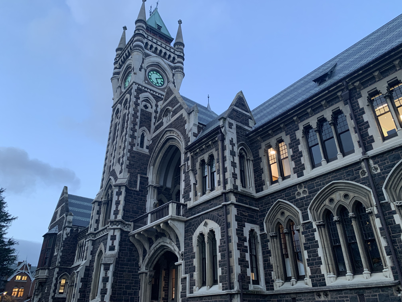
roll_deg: +0.3
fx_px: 302
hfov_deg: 67.3
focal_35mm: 26
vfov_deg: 53.1
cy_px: 151
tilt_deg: +28.7
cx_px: 201
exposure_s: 1/60
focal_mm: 4.25
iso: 100
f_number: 1.8
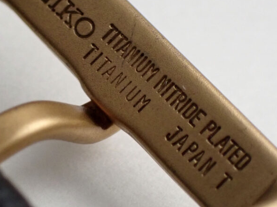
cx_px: 110
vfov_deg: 8.3
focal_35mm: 179
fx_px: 1432
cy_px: 84
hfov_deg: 11.0
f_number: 4.5
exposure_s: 1/100
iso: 800
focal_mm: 15.66
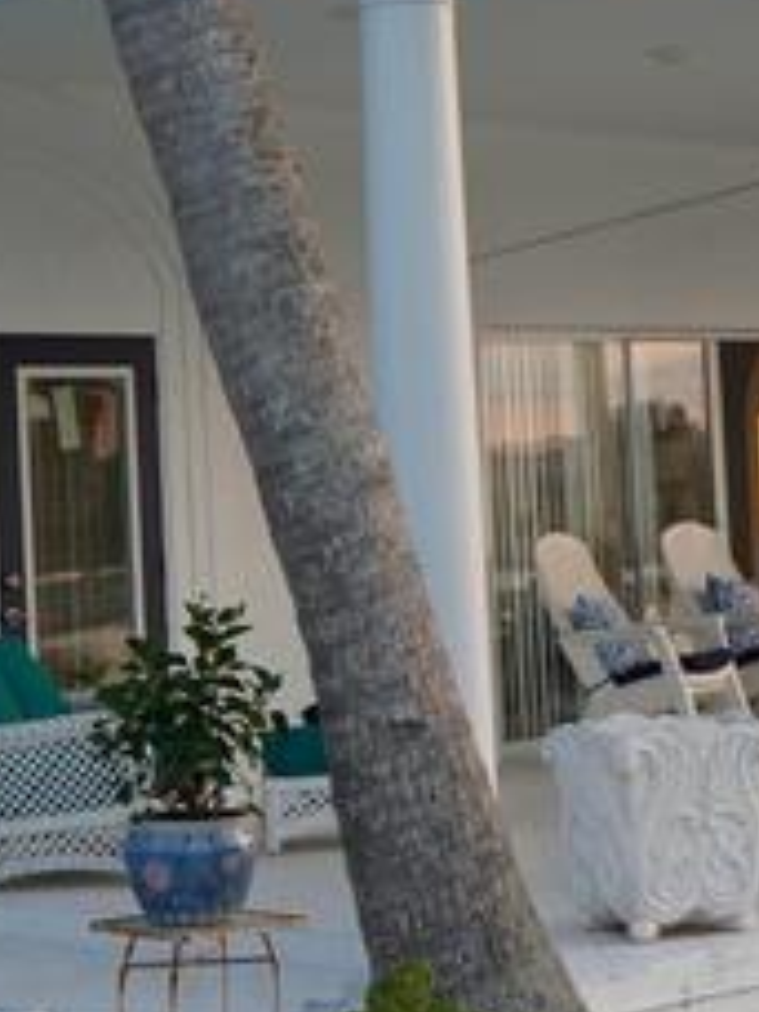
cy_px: 360
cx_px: 608
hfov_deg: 15.1
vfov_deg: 20.2
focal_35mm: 97
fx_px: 2836
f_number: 4
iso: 320
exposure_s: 1/160
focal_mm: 32
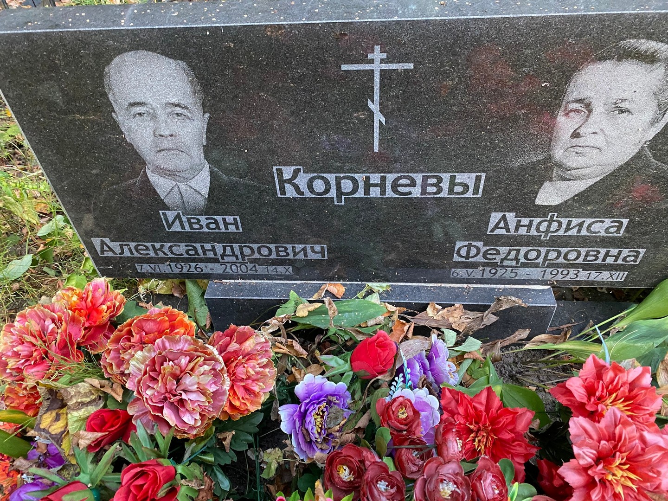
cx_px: 334
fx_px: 502
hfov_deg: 67.3
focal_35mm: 26
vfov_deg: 53.1
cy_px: 250
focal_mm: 4.25
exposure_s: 1/60
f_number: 1.8
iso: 320
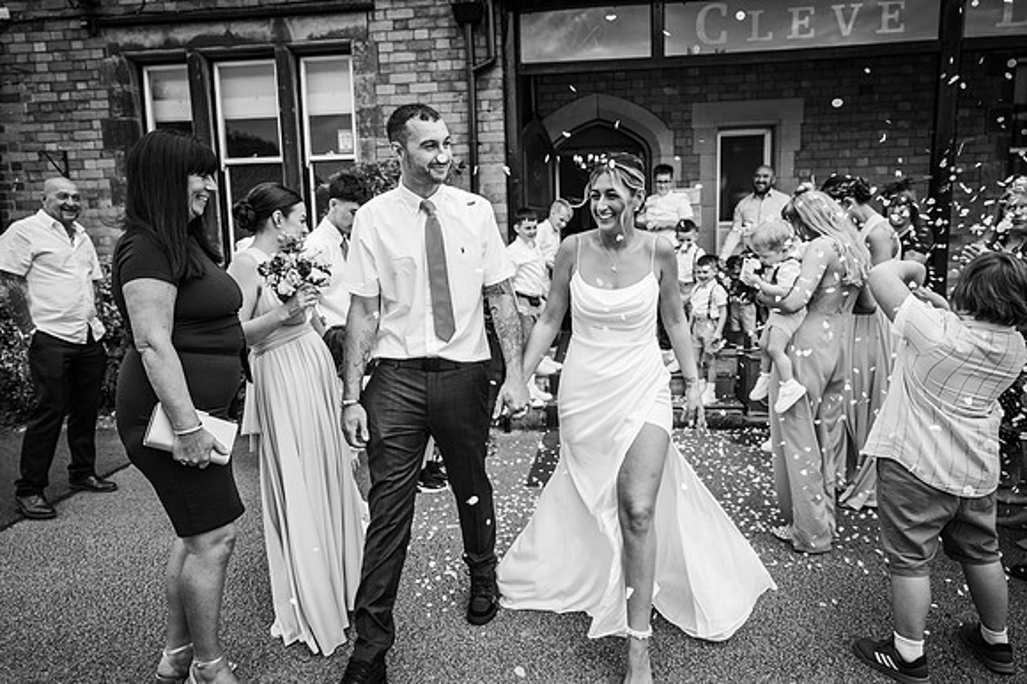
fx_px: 684
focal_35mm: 24
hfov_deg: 73.8
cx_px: 514
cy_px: 342
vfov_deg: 53.1
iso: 560
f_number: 4
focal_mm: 24
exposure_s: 1/1000
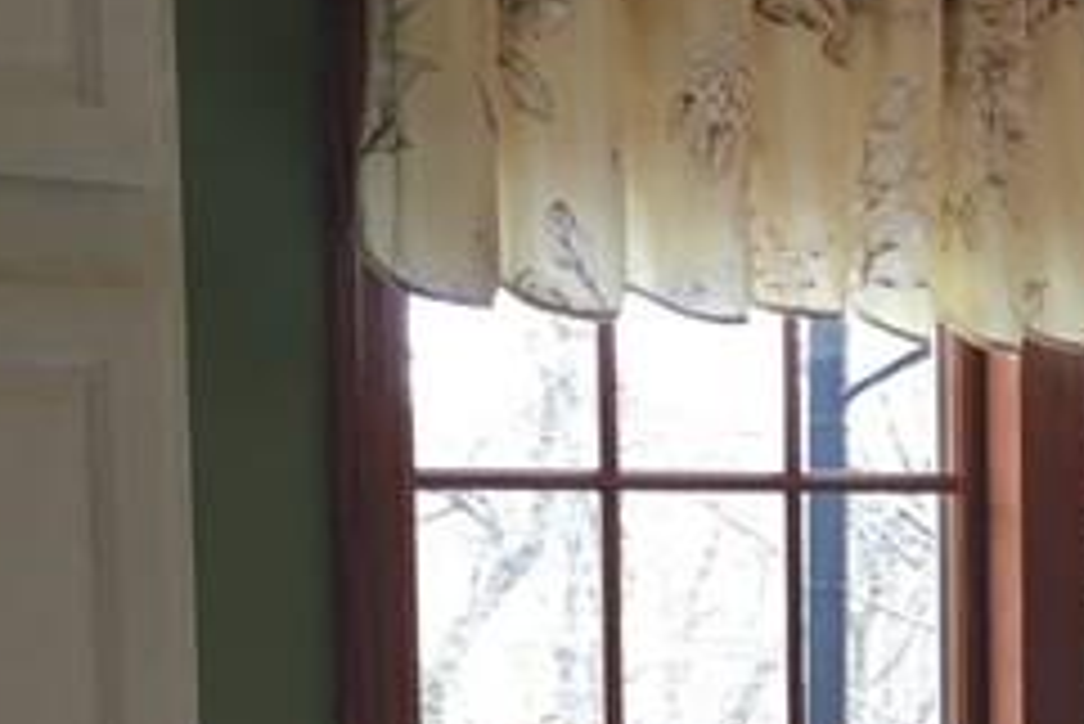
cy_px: 863
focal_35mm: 128
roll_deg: -0.1
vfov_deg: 10.6
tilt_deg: -5.9
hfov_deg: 15.2
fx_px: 3856
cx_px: 1439
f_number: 2.2
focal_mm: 4.15
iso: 25
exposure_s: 1/30
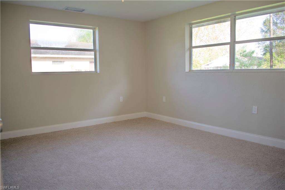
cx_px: 142
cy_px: 95
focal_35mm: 27
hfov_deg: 67.4
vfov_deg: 47.9
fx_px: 214
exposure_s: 1/50
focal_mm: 18
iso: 100
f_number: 3.5
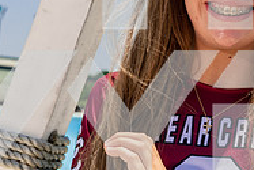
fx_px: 1073
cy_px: 123
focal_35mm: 152
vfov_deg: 9.0
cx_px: 186
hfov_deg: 13.5
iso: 100
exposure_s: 1/320
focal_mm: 49
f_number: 7.1
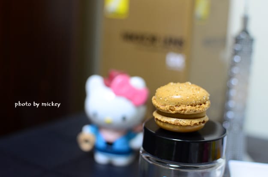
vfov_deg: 25.6
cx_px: 134
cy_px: 88
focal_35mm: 52
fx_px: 390
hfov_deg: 37.9
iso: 1250
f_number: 3.2
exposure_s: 1/30
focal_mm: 35
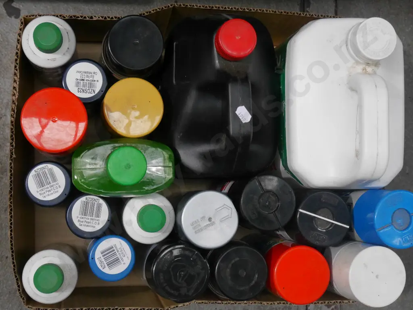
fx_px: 668
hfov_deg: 34.3
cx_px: 206
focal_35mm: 56
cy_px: 155
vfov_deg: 26.1
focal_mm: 28
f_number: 5.5
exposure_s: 1/60
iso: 3200
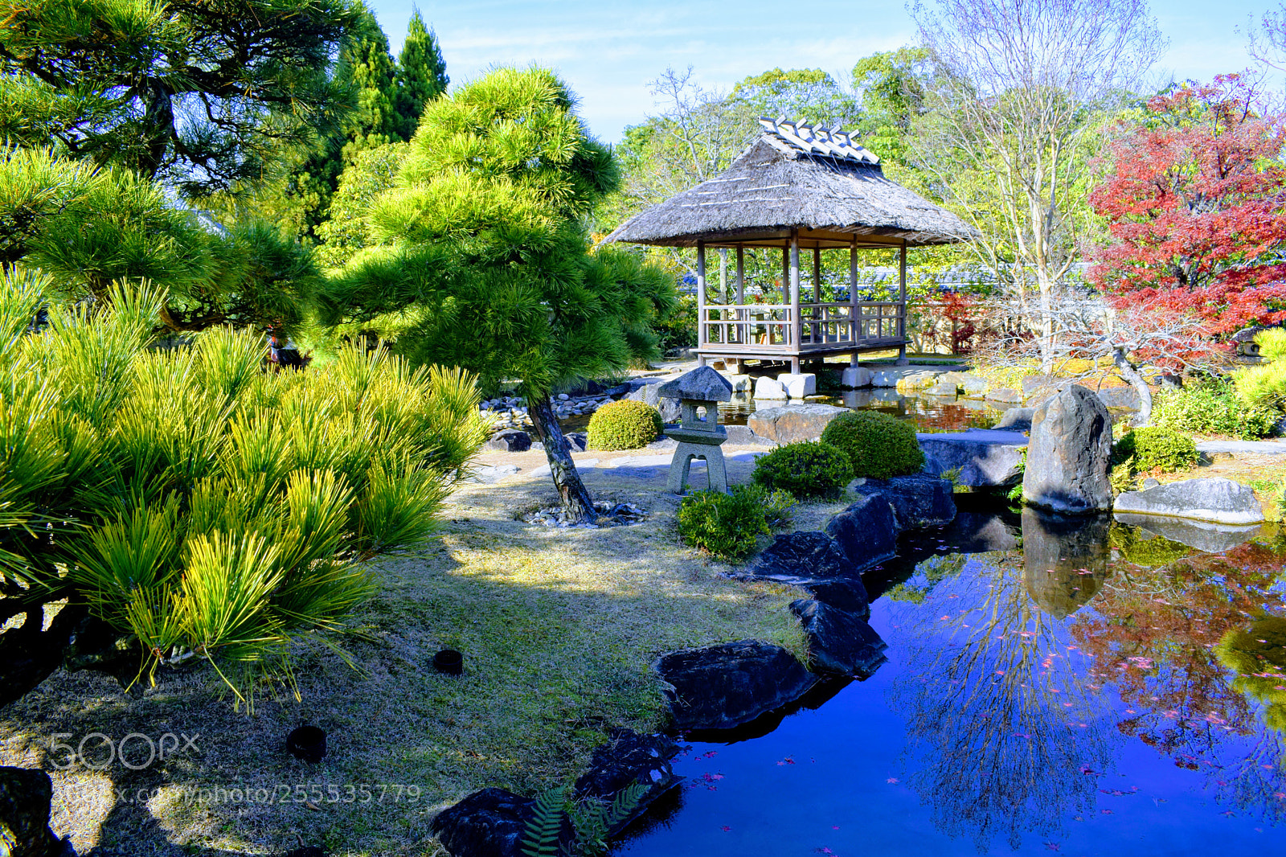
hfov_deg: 67.4
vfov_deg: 47.9
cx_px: 643
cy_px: 428
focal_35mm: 27
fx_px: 964
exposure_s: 1/250
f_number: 8
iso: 280
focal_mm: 18
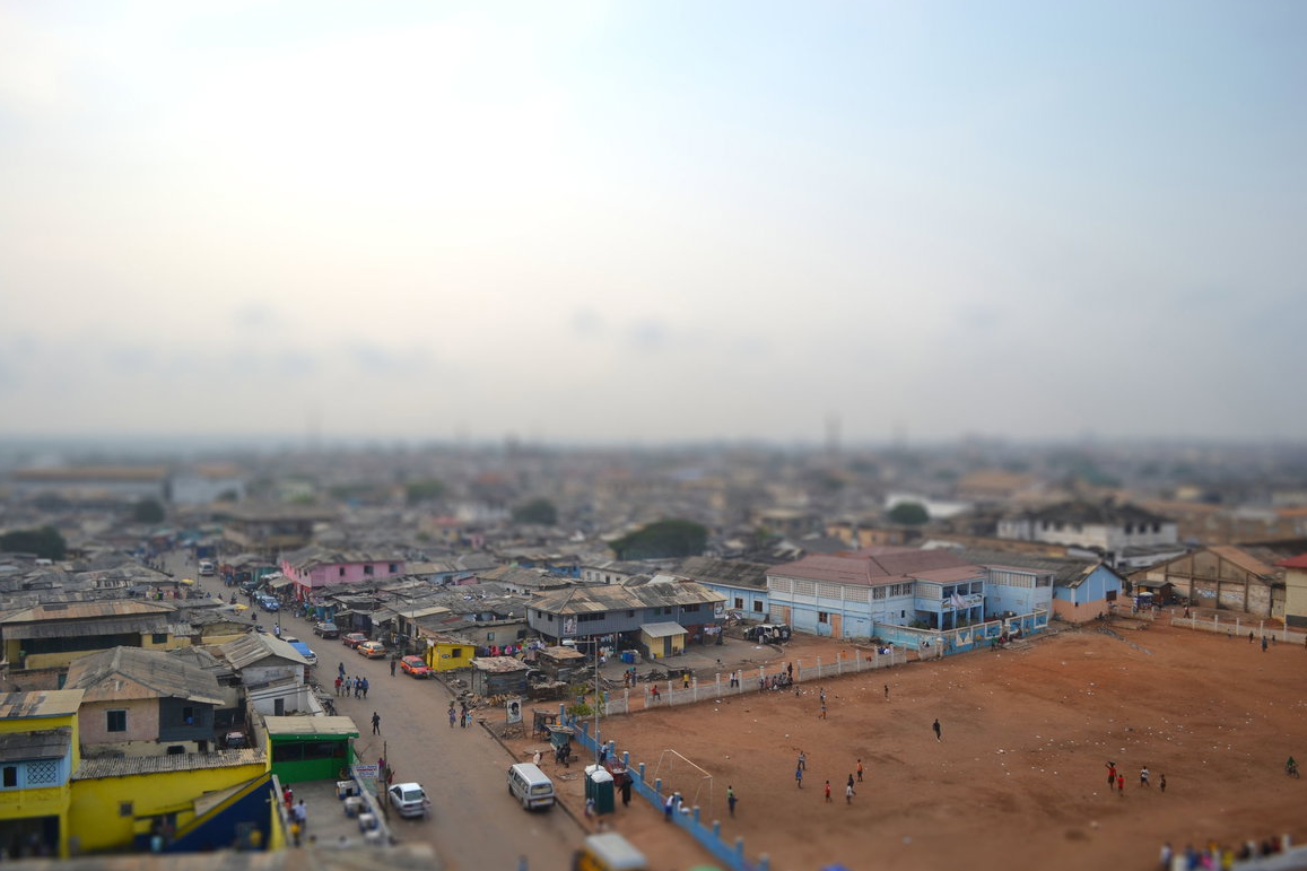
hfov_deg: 65.5
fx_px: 1016
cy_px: 445
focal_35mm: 28
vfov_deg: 46.4
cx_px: 631
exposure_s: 1/500
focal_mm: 18
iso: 100
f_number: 4
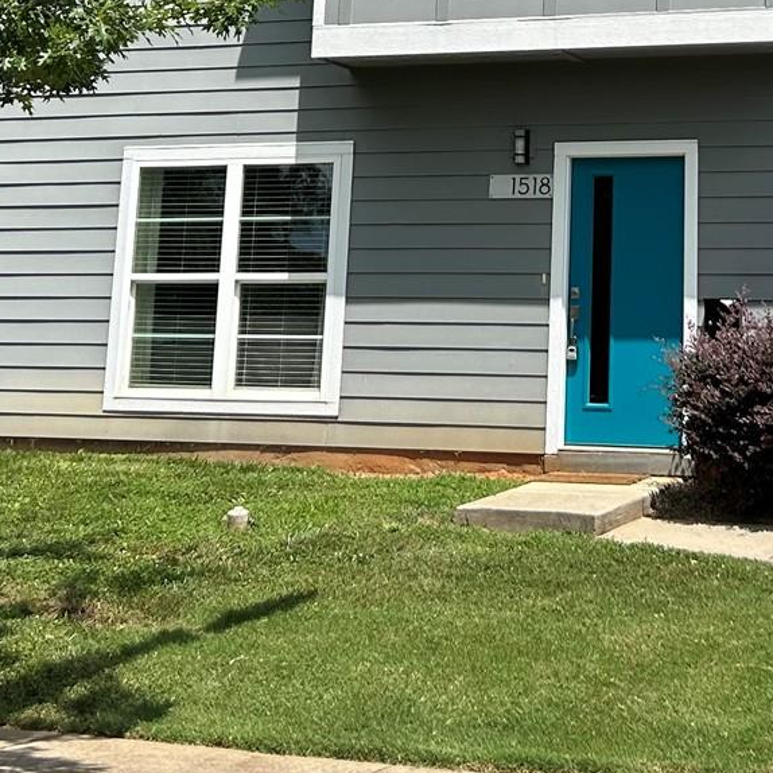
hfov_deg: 20.9
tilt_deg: +13.3
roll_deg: -1.1
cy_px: -114
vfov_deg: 20.0
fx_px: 2072
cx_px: 593
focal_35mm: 82
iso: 50
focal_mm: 5.7
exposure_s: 1/3704
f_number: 1.5
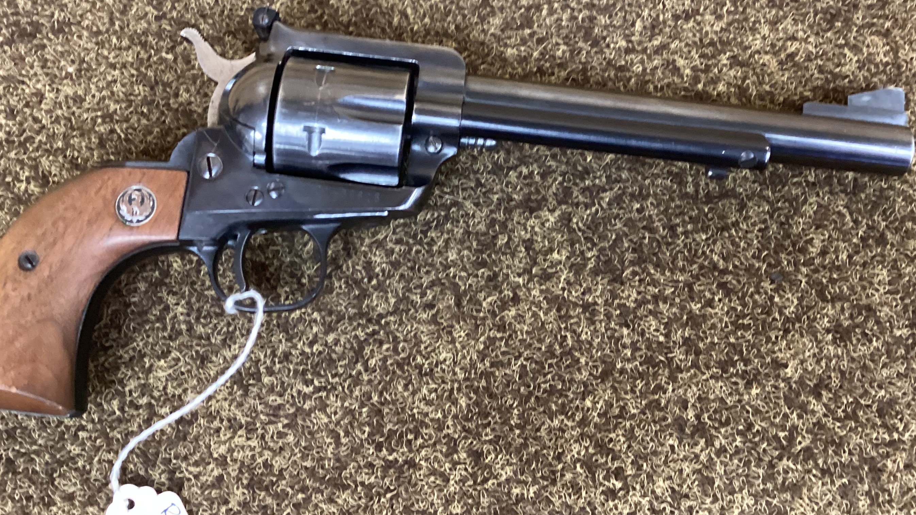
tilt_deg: -70.4
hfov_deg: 49.4
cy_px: 155
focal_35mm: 41
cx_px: 452
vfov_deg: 28.7
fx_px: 996
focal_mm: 3.3
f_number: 2.4
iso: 500
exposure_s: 1/30
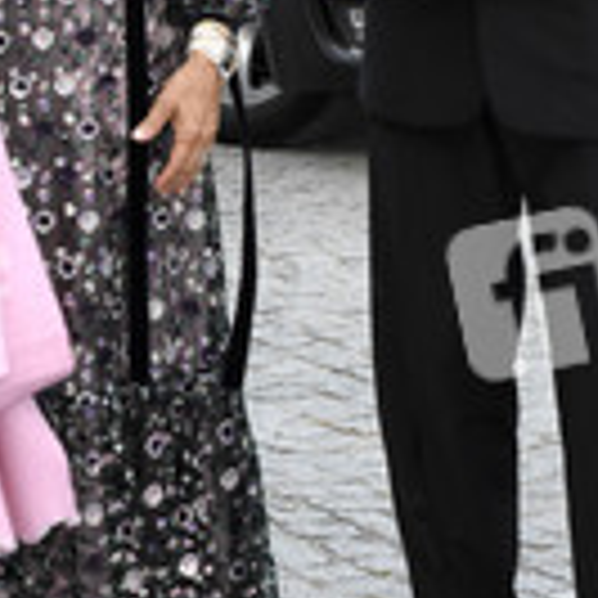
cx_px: 270
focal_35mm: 252
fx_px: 4925
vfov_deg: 6.9
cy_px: 49
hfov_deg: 6.9
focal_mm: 66
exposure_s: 1/100
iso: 1250
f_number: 18
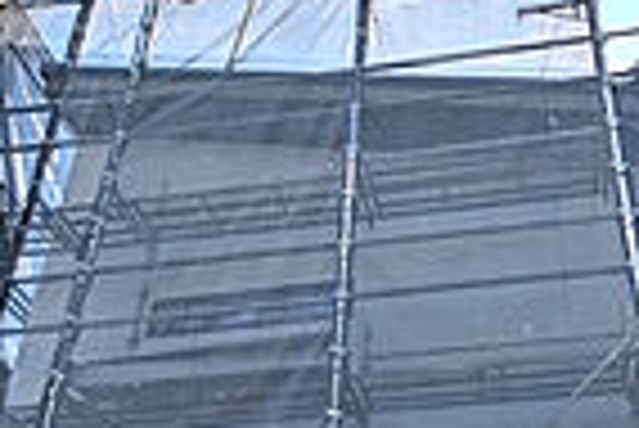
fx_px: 728
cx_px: 464
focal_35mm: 41
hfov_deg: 46.0
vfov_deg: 27.7
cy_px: 545
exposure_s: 1/972
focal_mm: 1.83
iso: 50
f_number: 2.2
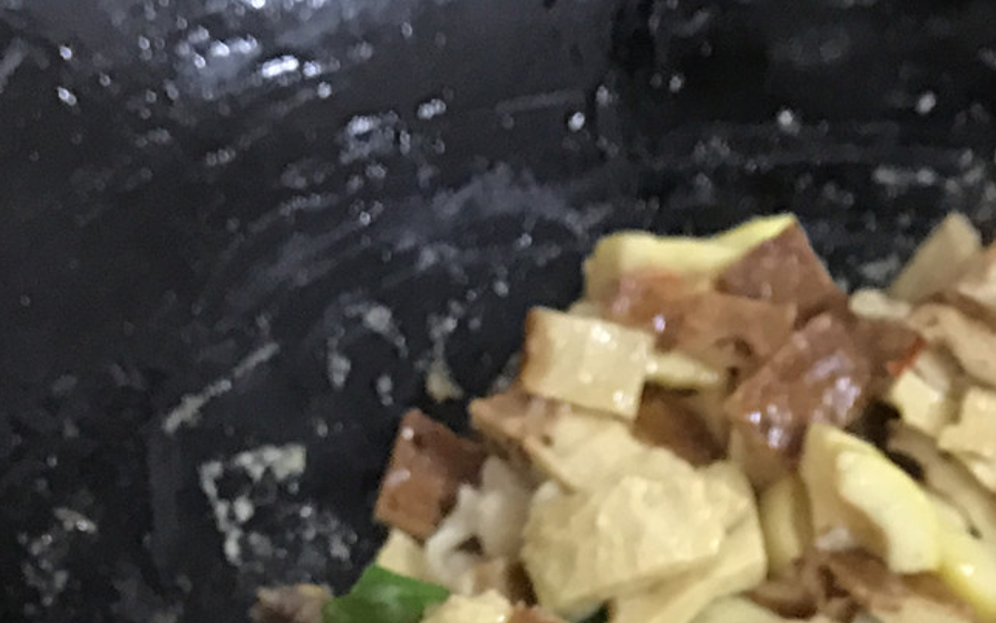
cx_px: 771
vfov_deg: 13.2
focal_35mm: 92
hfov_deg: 22.3
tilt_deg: -62.6
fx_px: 2497
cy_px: 1011
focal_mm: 3.99
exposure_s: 1/17
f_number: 1.8
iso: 80
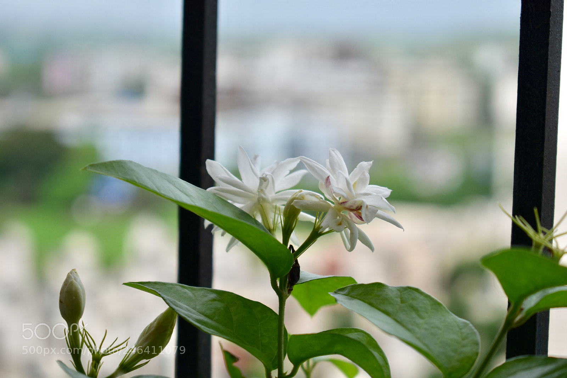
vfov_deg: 16.5
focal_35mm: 82
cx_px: 284
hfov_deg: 24.6
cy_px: 189
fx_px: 1299
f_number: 5.6
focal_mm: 55
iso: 110
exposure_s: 1/250
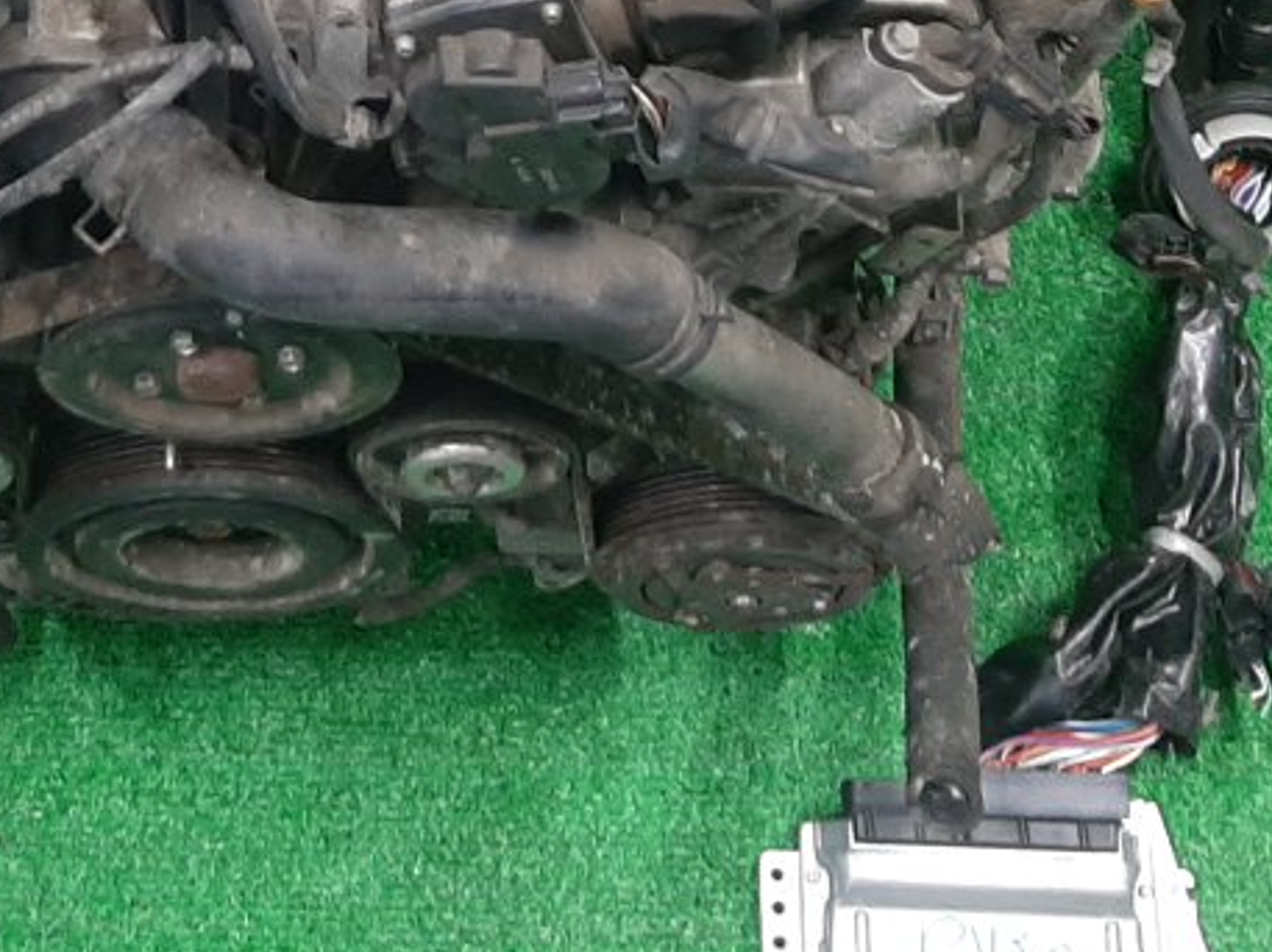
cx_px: 139
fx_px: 3011
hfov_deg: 23.3
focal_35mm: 82
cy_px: -359
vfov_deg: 16.7
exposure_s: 1/50
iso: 139
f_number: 1.7
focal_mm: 3.93
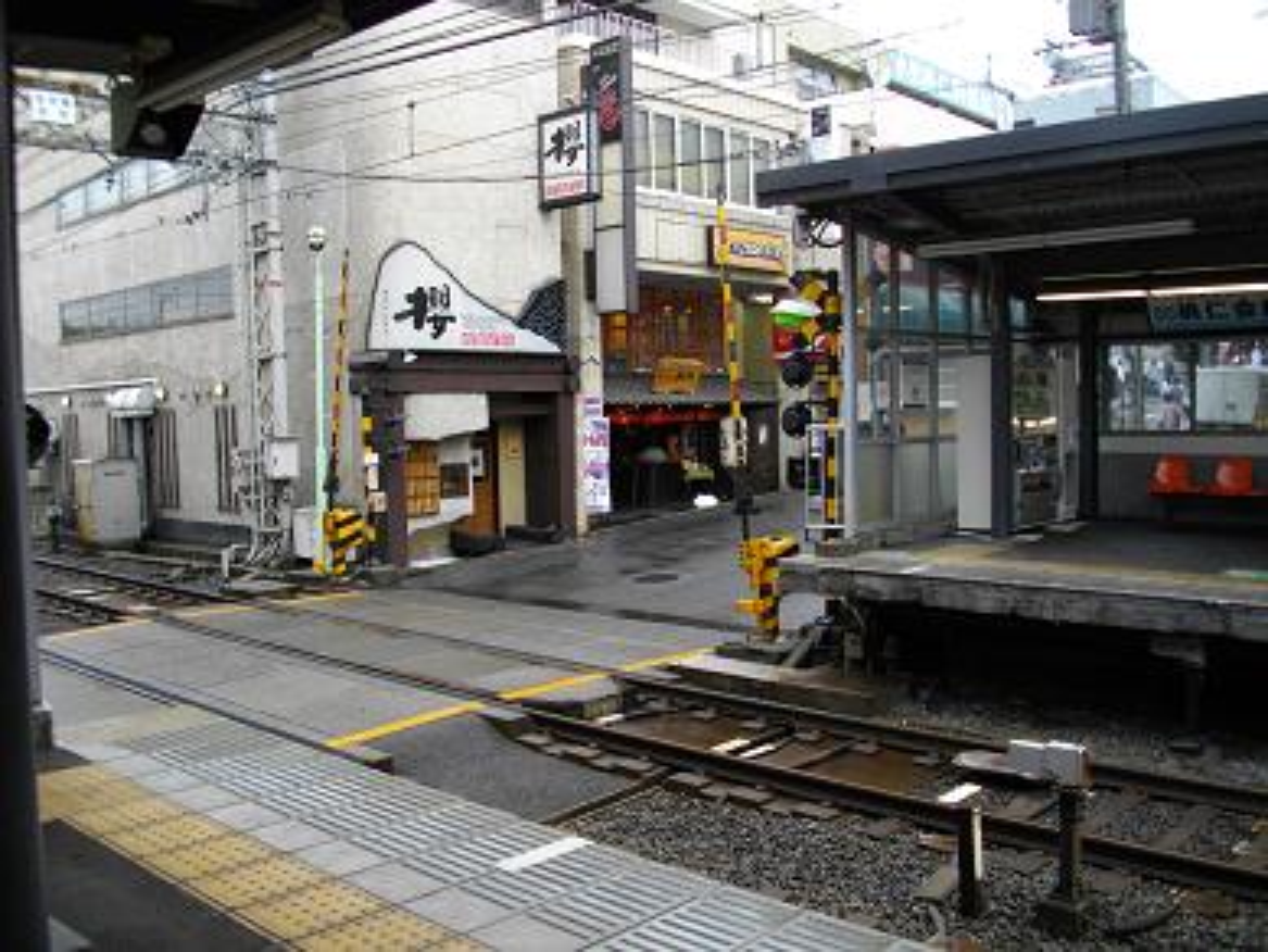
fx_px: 1173
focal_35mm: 32
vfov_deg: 44.2
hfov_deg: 56.8
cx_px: 634
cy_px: 476
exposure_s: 1/125
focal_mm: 5.7
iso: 100
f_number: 2.9
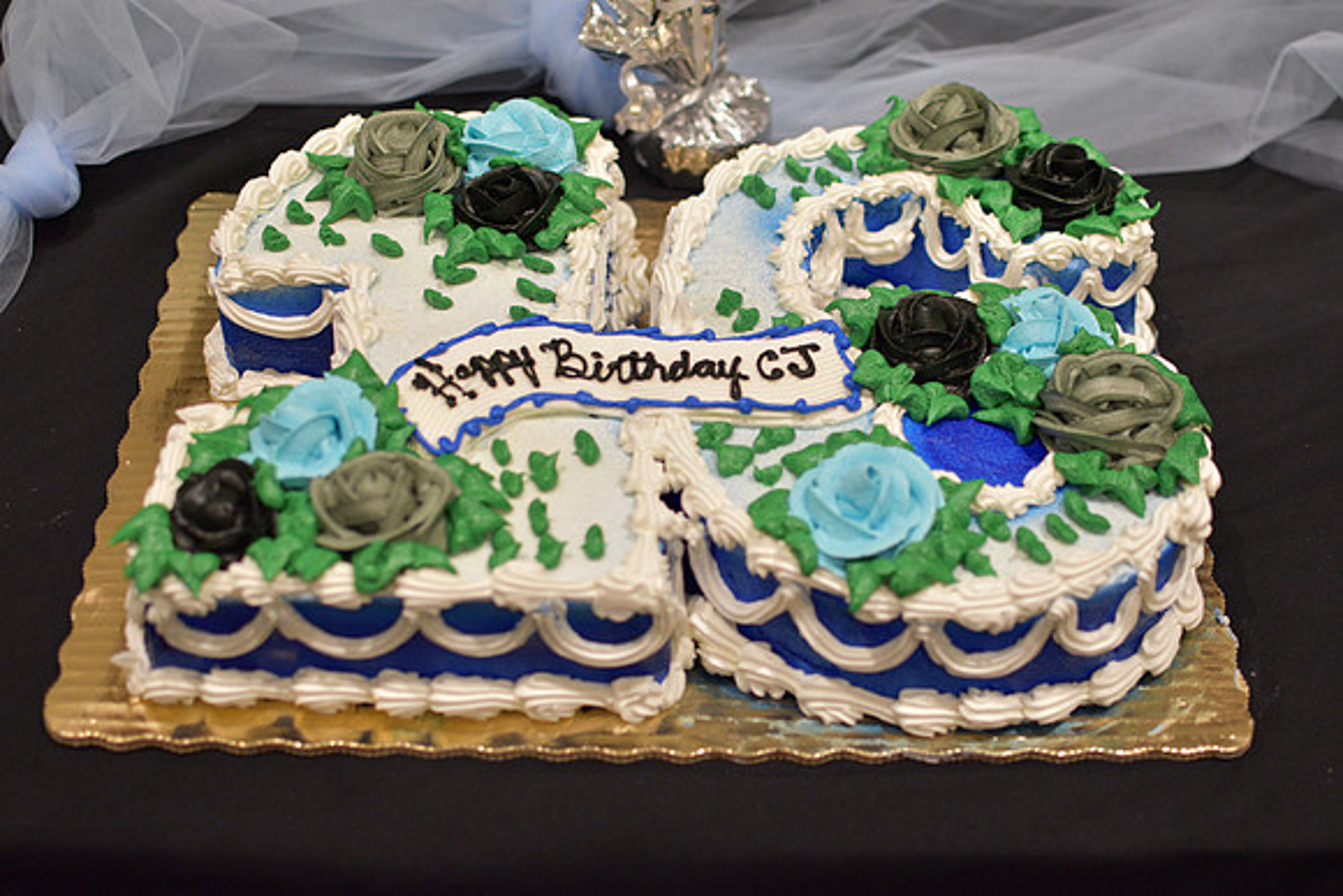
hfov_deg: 37.8
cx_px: 672
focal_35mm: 52
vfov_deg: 25.8
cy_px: 448
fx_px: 1959
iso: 800
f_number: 2.2
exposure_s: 1/125
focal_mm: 35
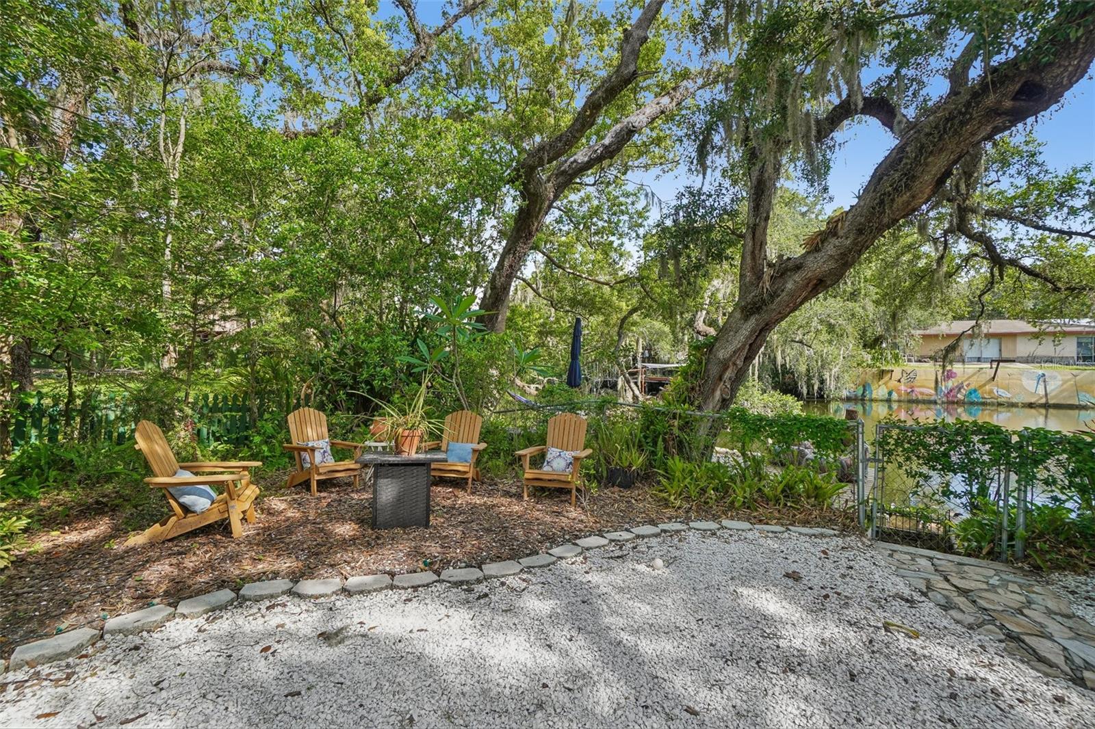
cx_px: 548
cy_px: 364
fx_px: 456
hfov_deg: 100.4
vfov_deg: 77.3
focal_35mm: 15
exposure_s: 1/45
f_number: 8
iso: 100
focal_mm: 10
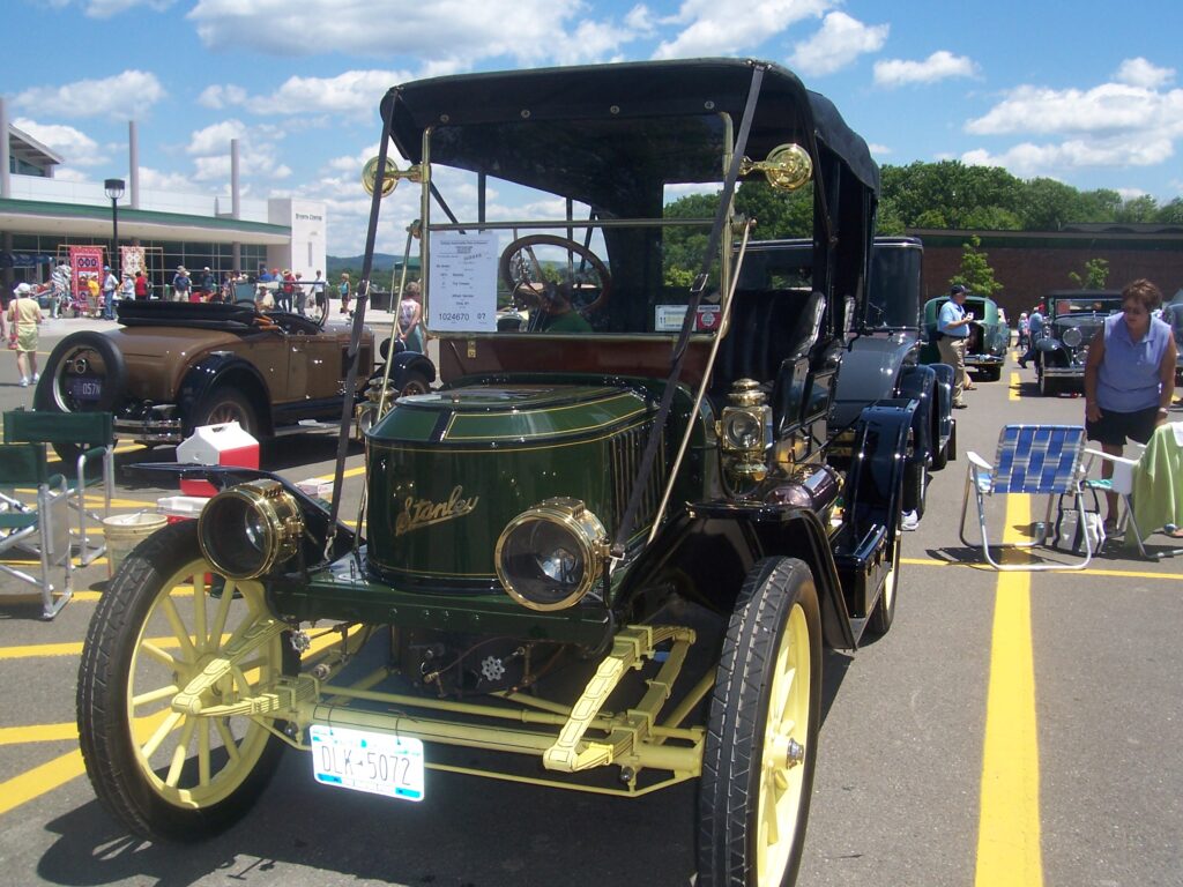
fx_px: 1162
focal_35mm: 34
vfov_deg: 41.8
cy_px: 444
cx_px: 592
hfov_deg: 54.0
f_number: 5.6
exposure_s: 1/500
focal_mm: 5.6
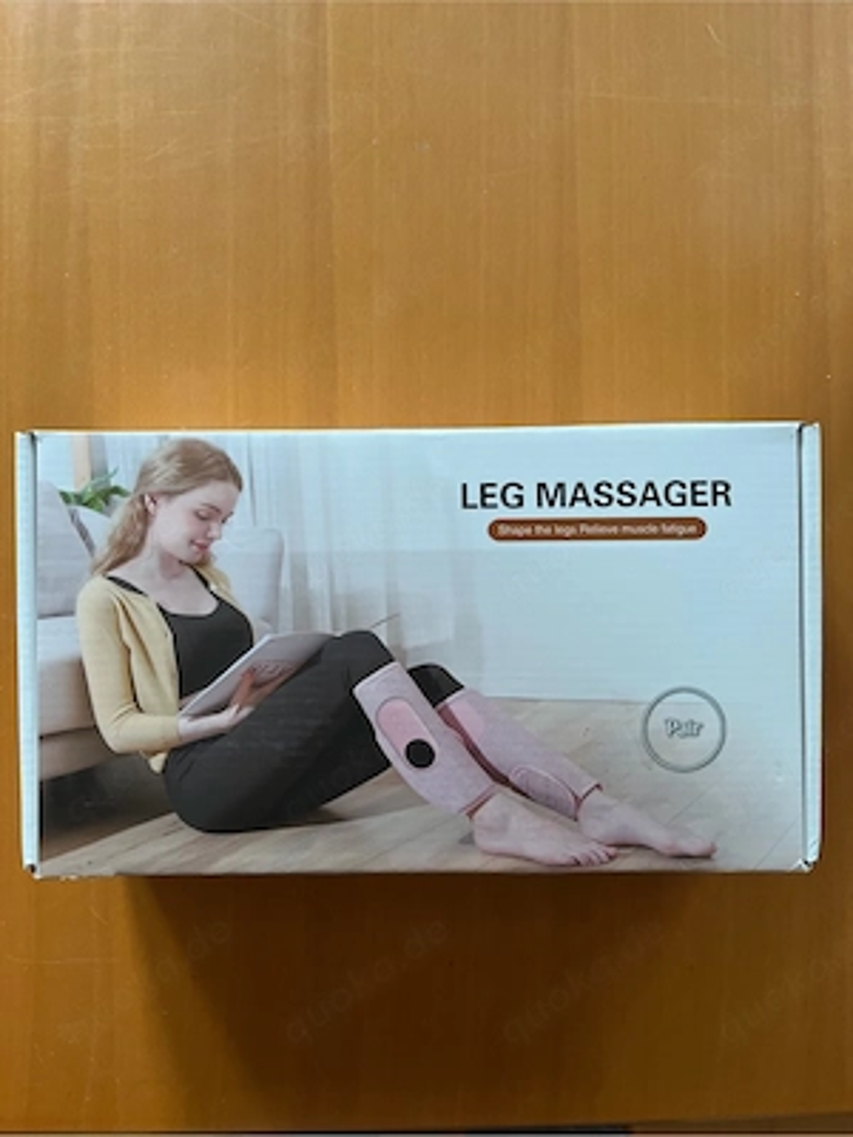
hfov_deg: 53.1
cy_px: 568
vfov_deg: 67.3
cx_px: 426
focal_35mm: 26
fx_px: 854
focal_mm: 5.1
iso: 125
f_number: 1.6
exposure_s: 1/107
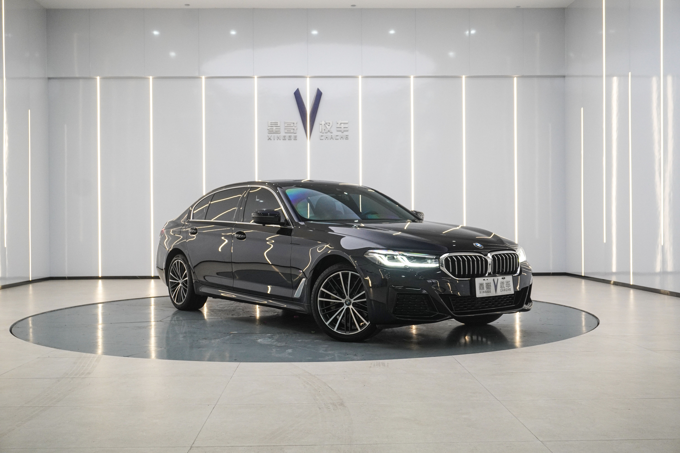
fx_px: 737
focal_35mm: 39
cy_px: 226
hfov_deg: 49.6
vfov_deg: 34.2
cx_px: 340
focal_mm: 26
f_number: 6.3
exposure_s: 1/80
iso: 1000
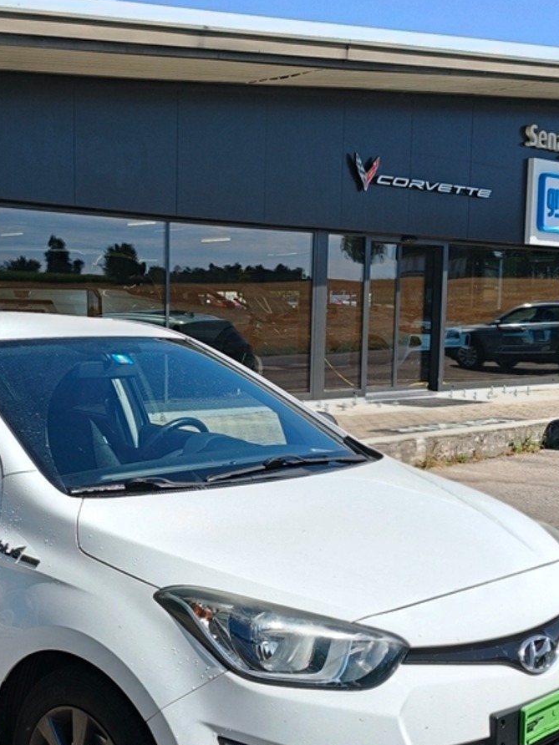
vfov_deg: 36.7
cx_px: 155
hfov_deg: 27.7
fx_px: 1120
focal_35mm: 52
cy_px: 450
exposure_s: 1/1188
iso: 50
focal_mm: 6.75
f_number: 1.5
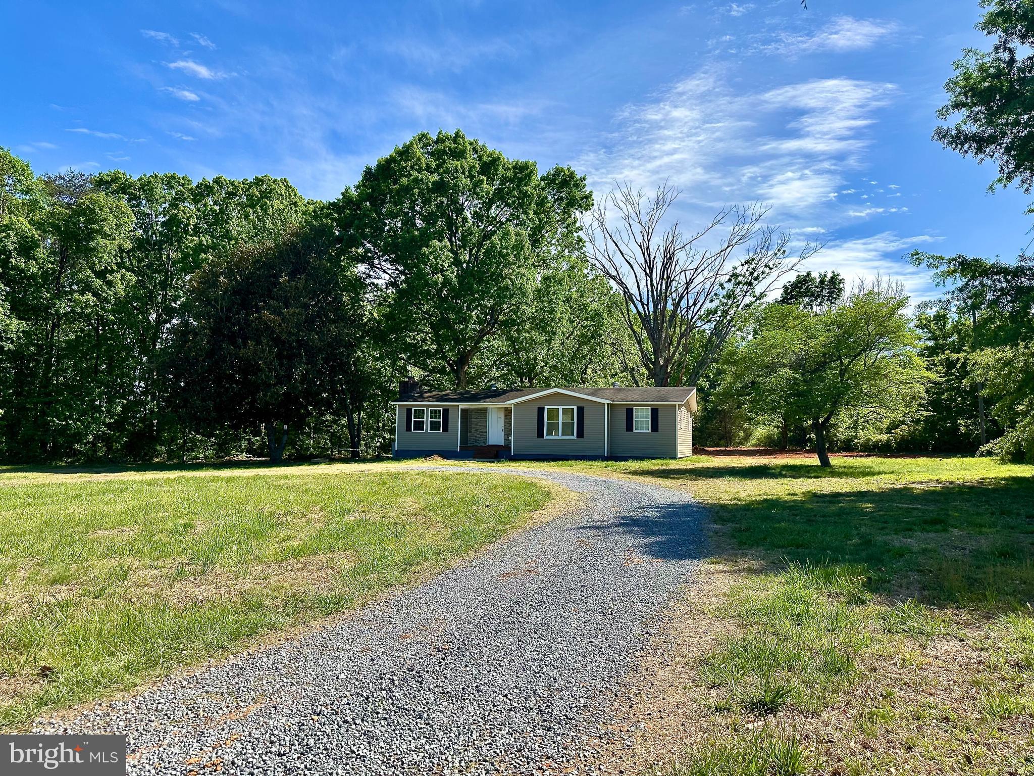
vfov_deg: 56.8
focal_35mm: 24
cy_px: 388
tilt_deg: +3.7
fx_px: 717
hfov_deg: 71.6
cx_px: 517
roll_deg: -0.7
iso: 80
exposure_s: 1/3861
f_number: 1.78
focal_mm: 6.86
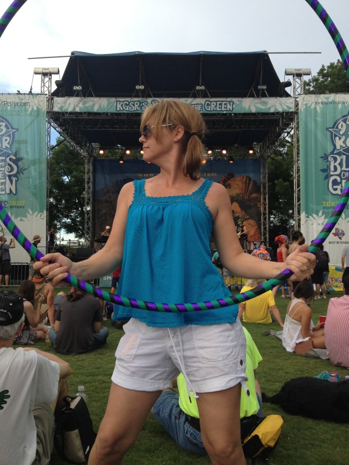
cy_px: 232
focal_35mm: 35
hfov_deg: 40.7
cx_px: 174
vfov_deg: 52.6
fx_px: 470
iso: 50
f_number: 2.4
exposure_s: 1/343
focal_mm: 4.28
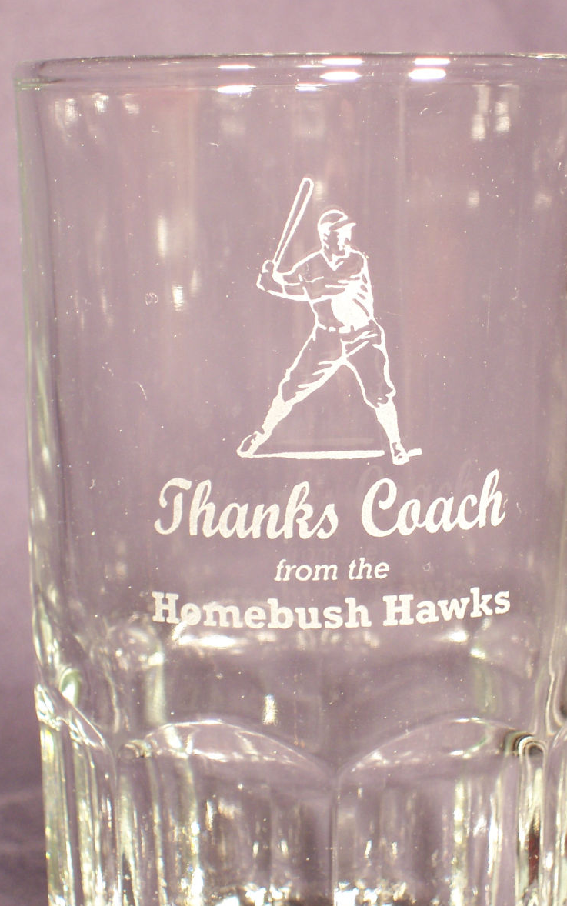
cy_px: 456
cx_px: 335
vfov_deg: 19.1
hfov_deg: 12.0
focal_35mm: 109
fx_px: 2693
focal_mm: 16.8
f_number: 4.6
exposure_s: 1/90
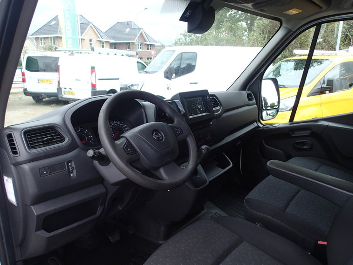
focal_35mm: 25
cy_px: 132
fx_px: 255
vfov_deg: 54.9
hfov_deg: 69.4
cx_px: 176
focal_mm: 4.5
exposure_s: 1/160
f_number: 2.8
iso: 100
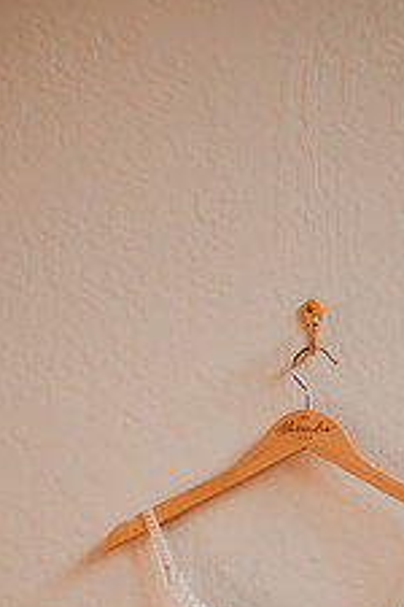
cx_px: 314
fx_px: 1178
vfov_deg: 27.3
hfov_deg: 19.3
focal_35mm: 70
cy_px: 602
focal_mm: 35
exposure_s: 1/640
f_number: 1.4
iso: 125
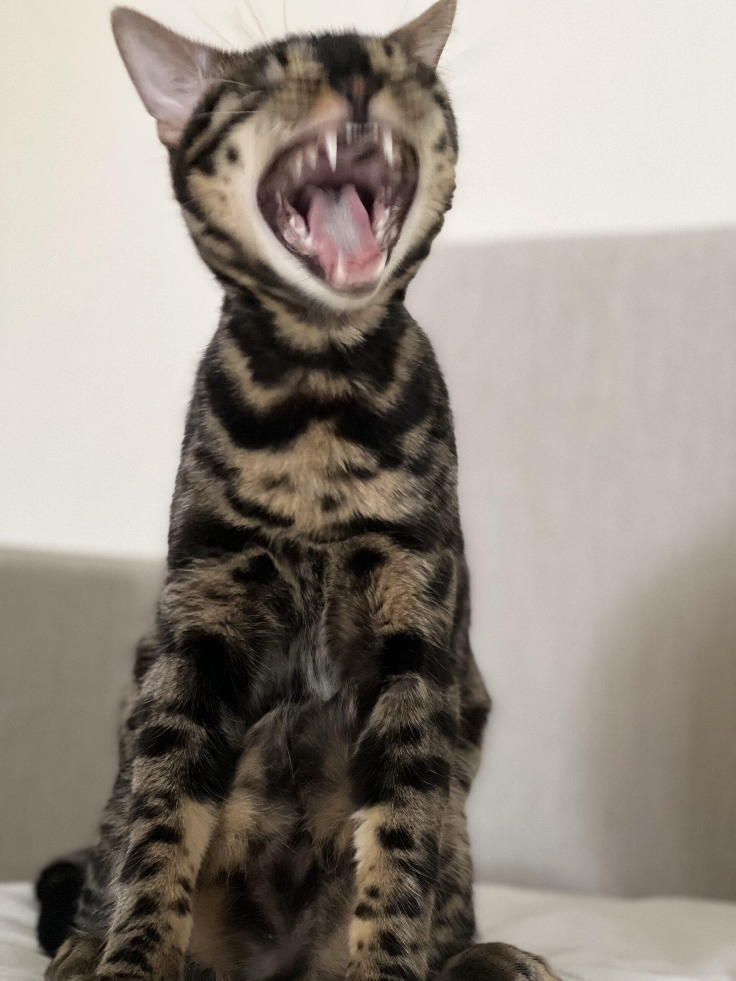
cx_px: 368
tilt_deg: +4.2
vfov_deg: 25.3
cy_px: 490
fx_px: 2183
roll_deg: -3.0
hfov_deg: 19.1
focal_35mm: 77
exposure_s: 1/15
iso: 400
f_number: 2.8
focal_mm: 9
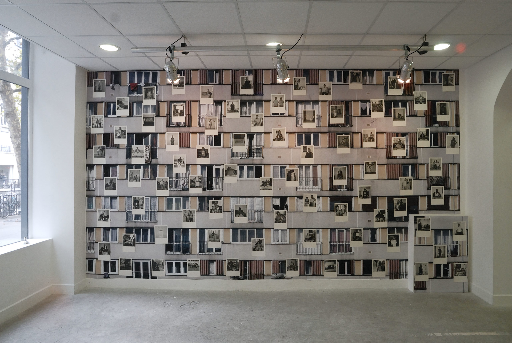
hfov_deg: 81.1
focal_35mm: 21
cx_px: 256
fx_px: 299
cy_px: 172
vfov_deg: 59.6
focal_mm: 14
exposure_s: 1/60
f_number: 5.6
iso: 400
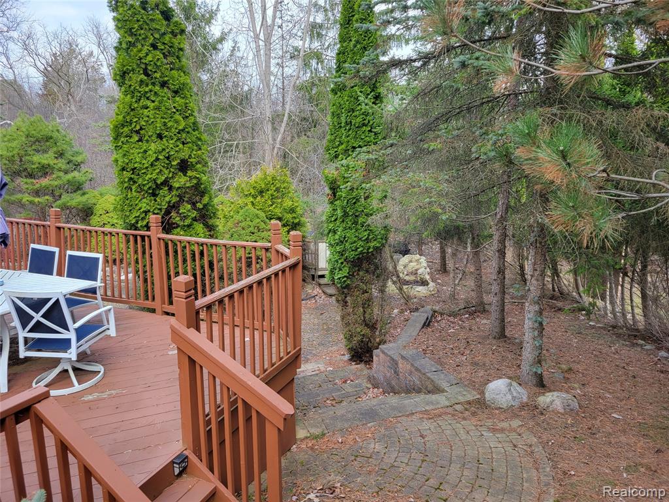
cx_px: 334
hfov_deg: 67.3
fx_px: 502
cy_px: 251
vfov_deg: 53.1
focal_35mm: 26
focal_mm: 5.4
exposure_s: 1/296
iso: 40
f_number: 1.8
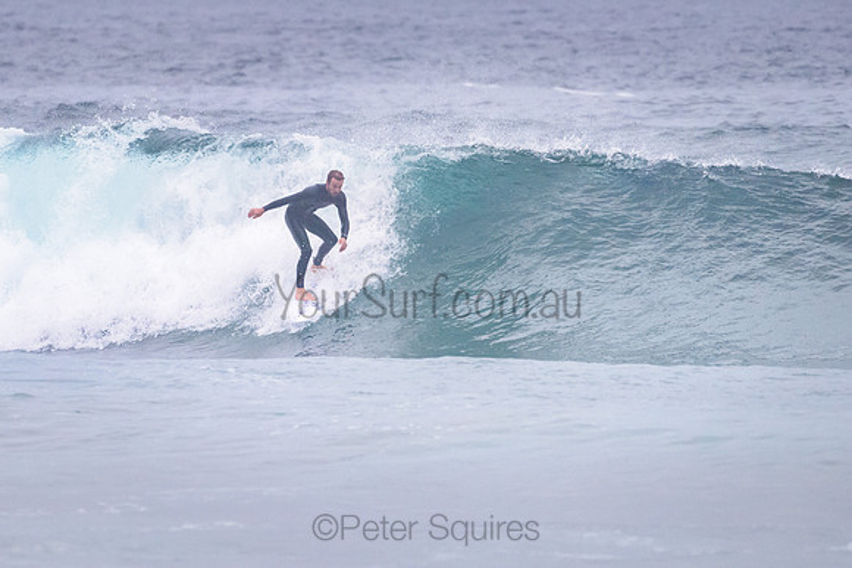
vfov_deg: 2.2
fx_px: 14509
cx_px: 337
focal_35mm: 613
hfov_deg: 3.4
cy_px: 245
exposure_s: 1/2000
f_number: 5.6
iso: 3200
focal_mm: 500
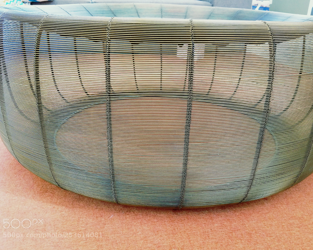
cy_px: 123
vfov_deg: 51.5
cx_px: 162
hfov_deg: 62.2
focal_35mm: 28
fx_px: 259
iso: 125
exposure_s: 1/60
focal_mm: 4.2
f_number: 1.7
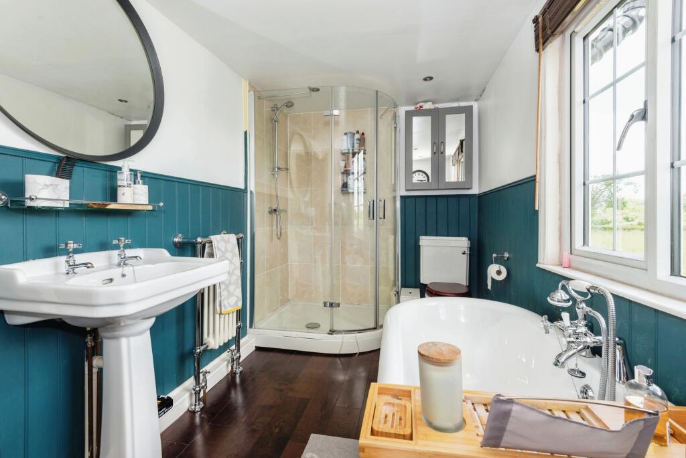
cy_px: 229
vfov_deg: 73.8
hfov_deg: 96.7
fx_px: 305
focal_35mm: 16
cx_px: 343
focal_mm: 16
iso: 200
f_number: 8
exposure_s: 1/30
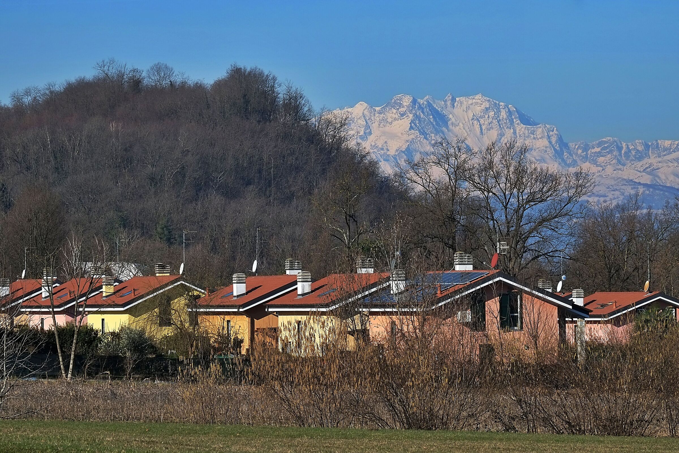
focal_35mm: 171
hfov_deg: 12.0
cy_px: 226
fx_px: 3225
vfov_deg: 8.0
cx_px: 340
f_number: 13
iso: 200
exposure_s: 1/240
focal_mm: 113.8
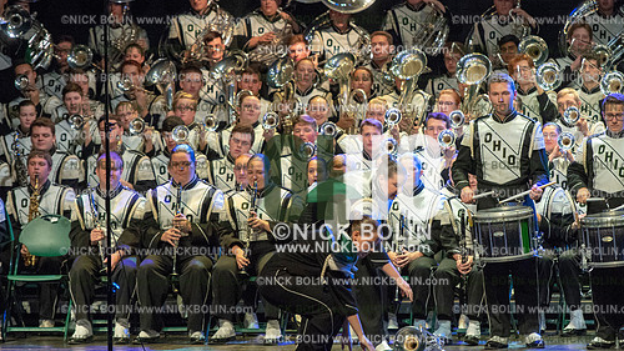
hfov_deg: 8.5
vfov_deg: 4.8
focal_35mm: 255
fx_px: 4218
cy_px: 194
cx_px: 352
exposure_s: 1/400
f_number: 5.6
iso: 8000
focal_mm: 210
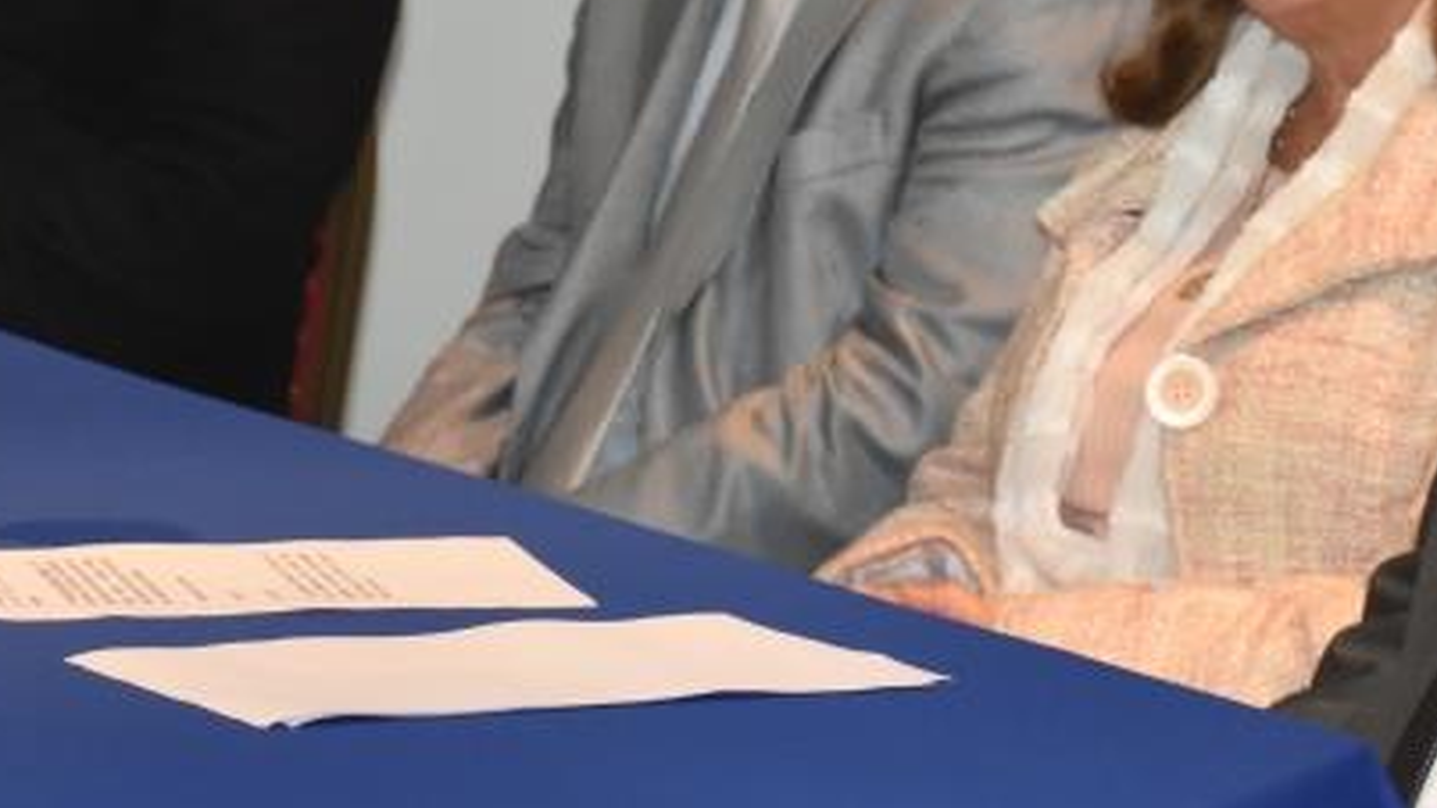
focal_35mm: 280
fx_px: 10668
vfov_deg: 4.3
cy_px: -130
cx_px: 1265
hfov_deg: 7.7
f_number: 5.6
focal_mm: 70
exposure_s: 1/60
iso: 1600
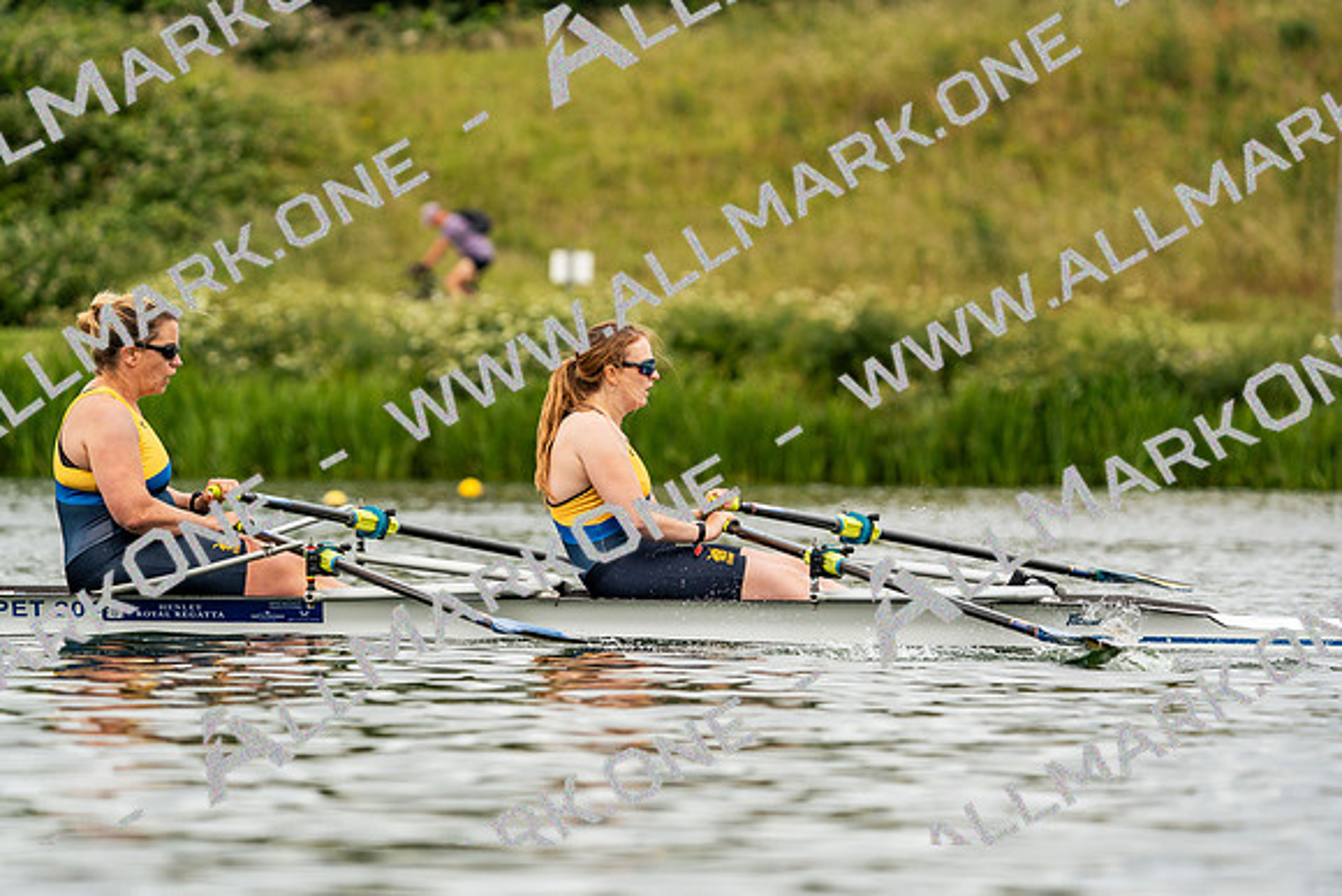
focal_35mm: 335
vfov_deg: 4.1
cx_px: 671
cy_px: 448
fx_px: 12490
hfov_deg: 6.2
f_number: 6.3
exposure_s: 1/2000
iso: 500
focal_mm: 335
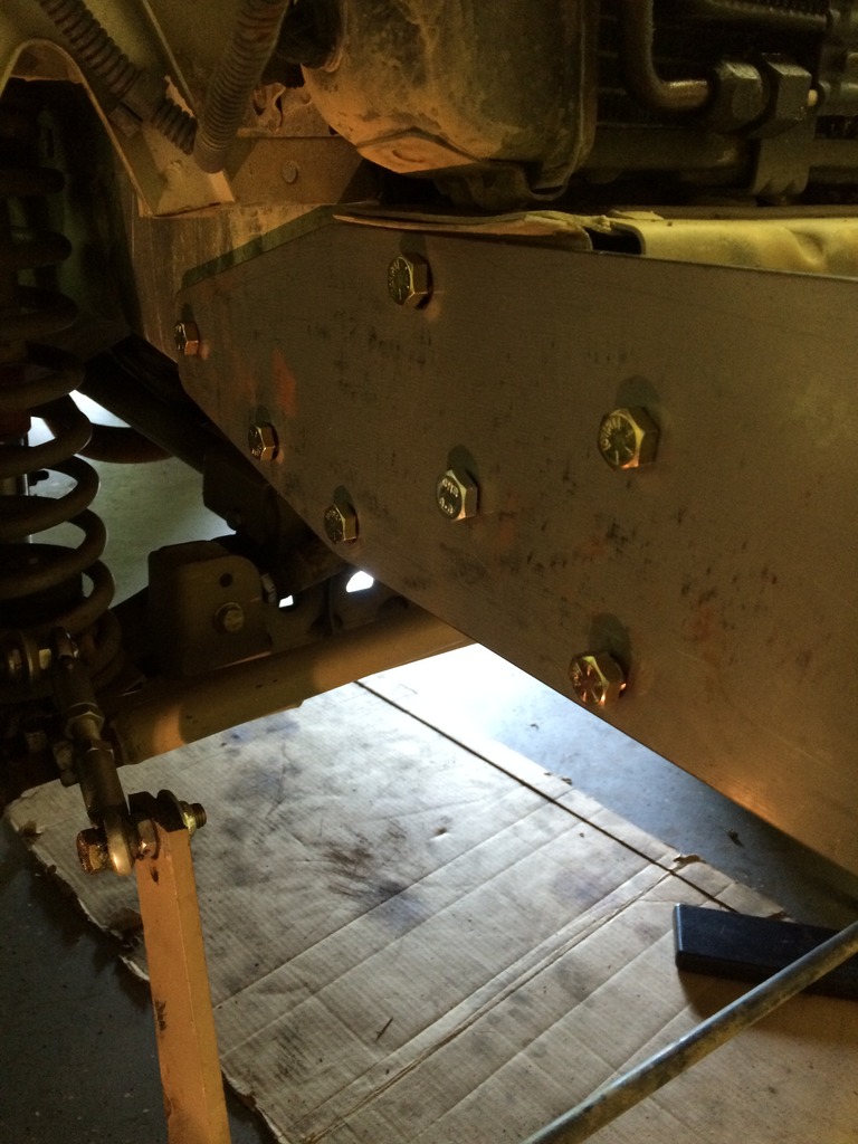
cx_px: 429
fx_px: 958
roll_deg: -0.8
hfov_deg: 48.2
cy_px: 572
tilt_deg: -24.4
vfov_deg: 61.7
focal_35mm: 29
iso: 320
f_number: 2.2
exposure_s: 1/24
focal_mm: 4.15
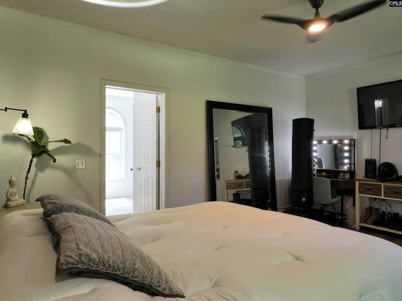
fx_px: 279
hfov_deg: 71.6
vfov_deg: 56.8
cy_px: 150
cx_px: 201
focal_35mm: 24
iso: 120
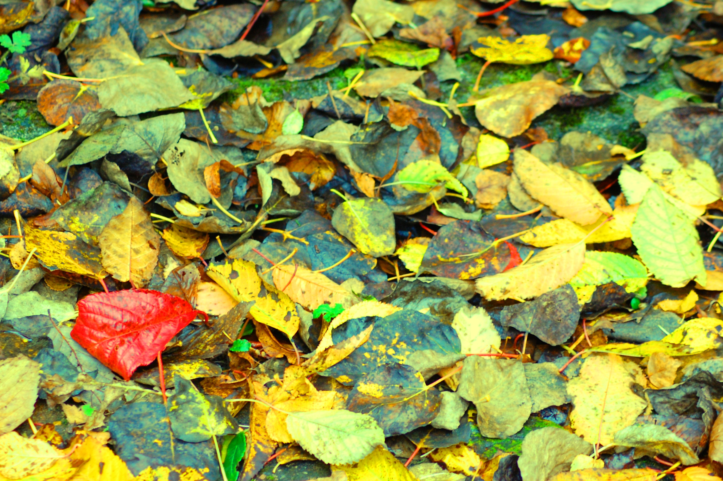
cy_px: 240
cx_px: 362
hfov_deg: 14.9
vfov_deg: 9.9
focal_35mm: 138
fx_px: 2769
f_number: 6.3
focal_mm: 92
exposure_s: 1/15
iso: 800
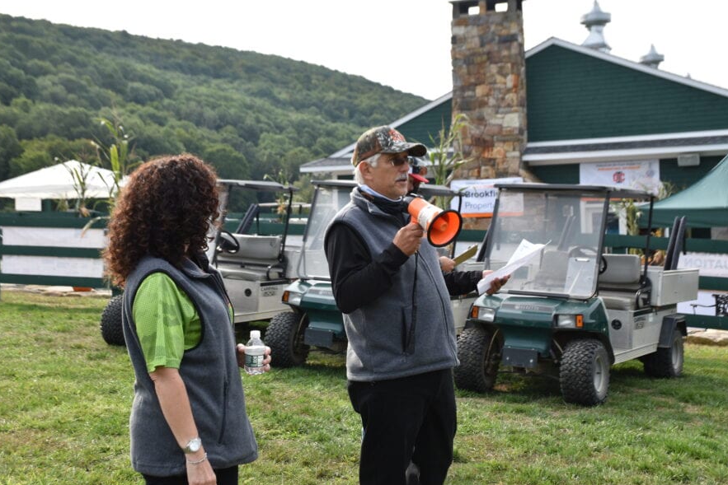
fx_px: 1082
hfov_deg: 37.2
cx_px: 363
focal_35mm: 54
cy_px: 240
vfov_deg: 25.3
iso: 200
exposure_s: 1/250
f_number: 8
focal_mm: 35
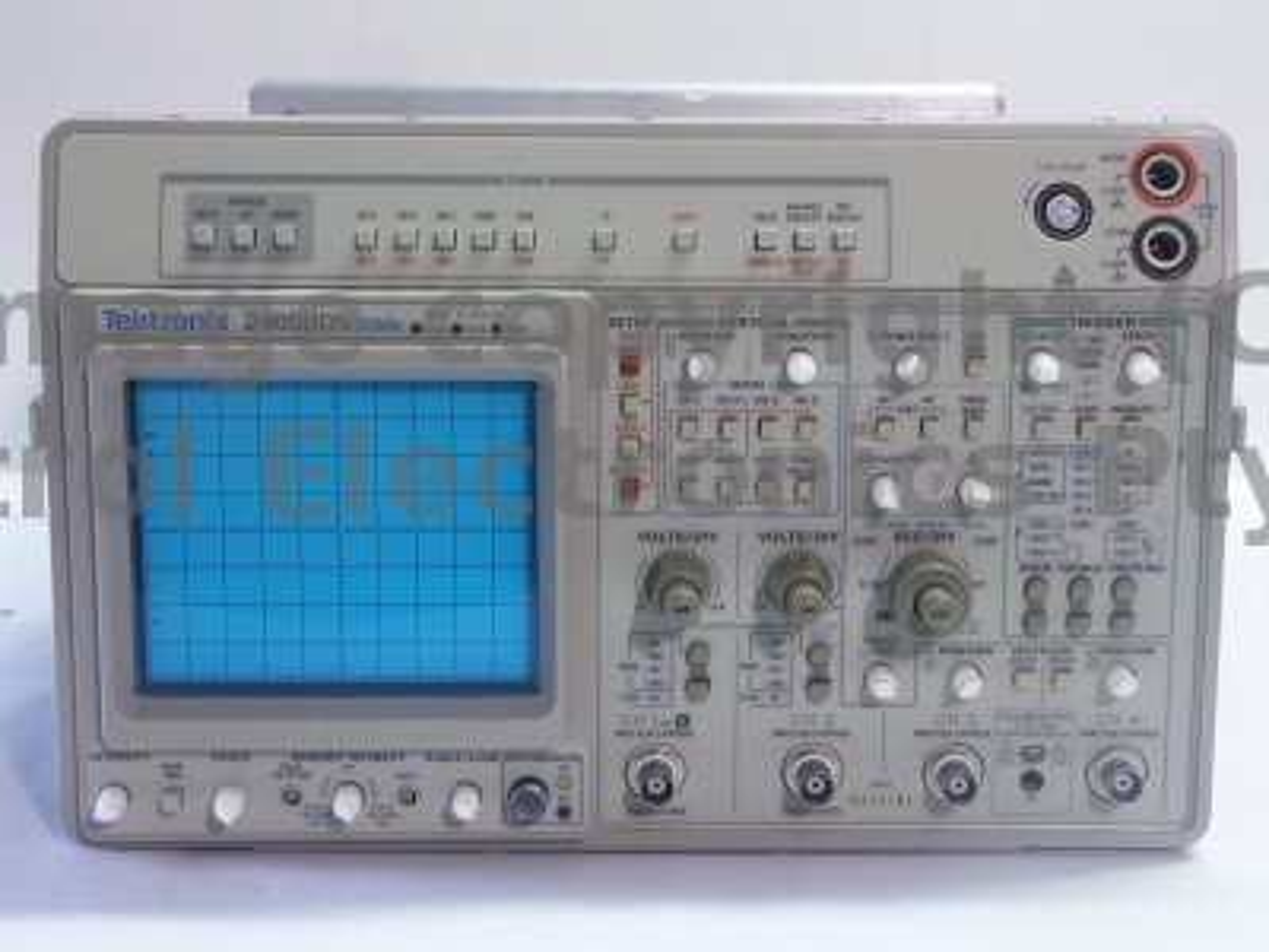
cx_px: 634
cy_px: 476
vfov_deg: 20.4
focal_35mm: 72
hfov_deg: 27.0
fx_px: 2639
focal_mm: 17.91
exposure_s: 1/15
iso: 100
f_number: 3.5
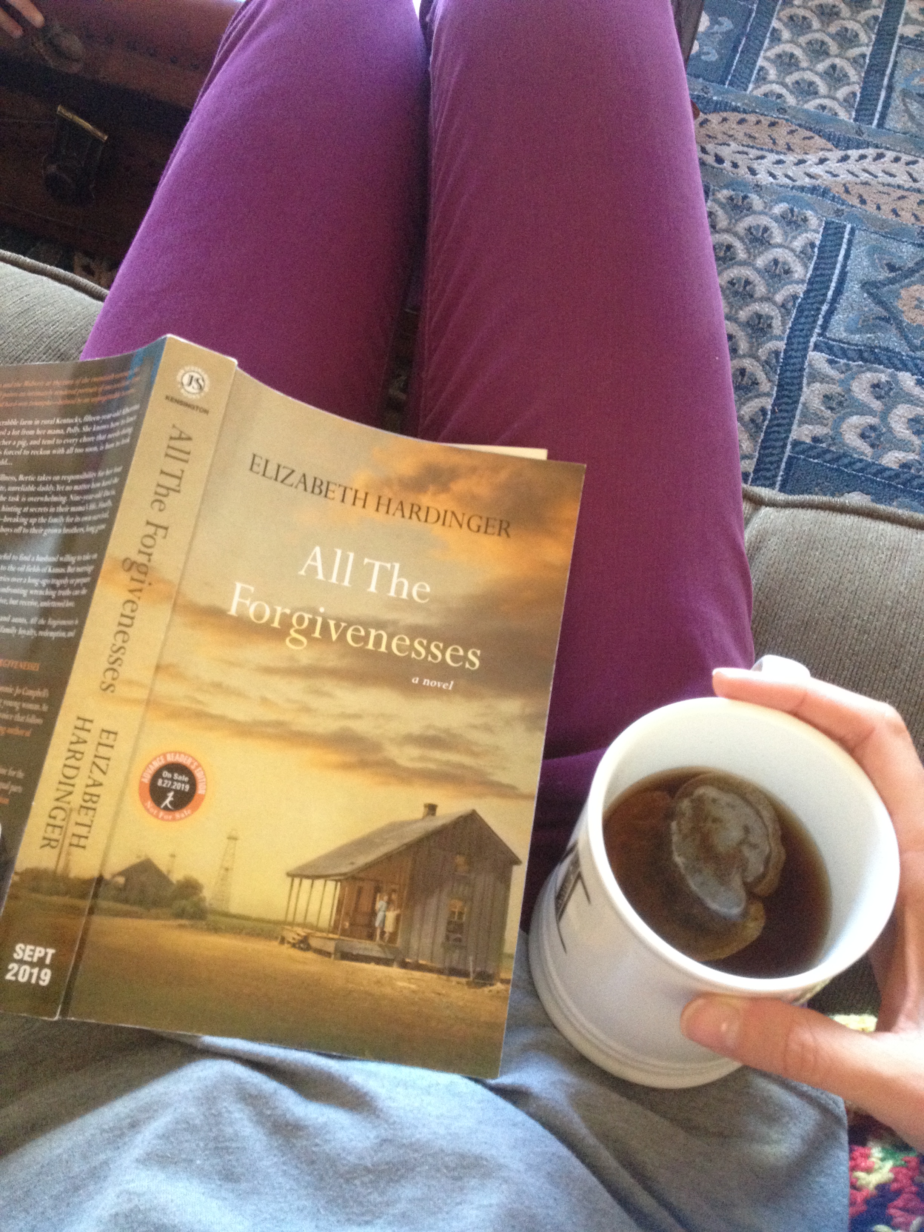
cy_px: 616
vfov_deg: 52.6
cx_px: 462
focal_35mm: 35
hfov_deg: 40.7
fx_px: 1246
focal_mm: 4.28
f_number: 2.4
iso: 320
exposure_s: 1/20
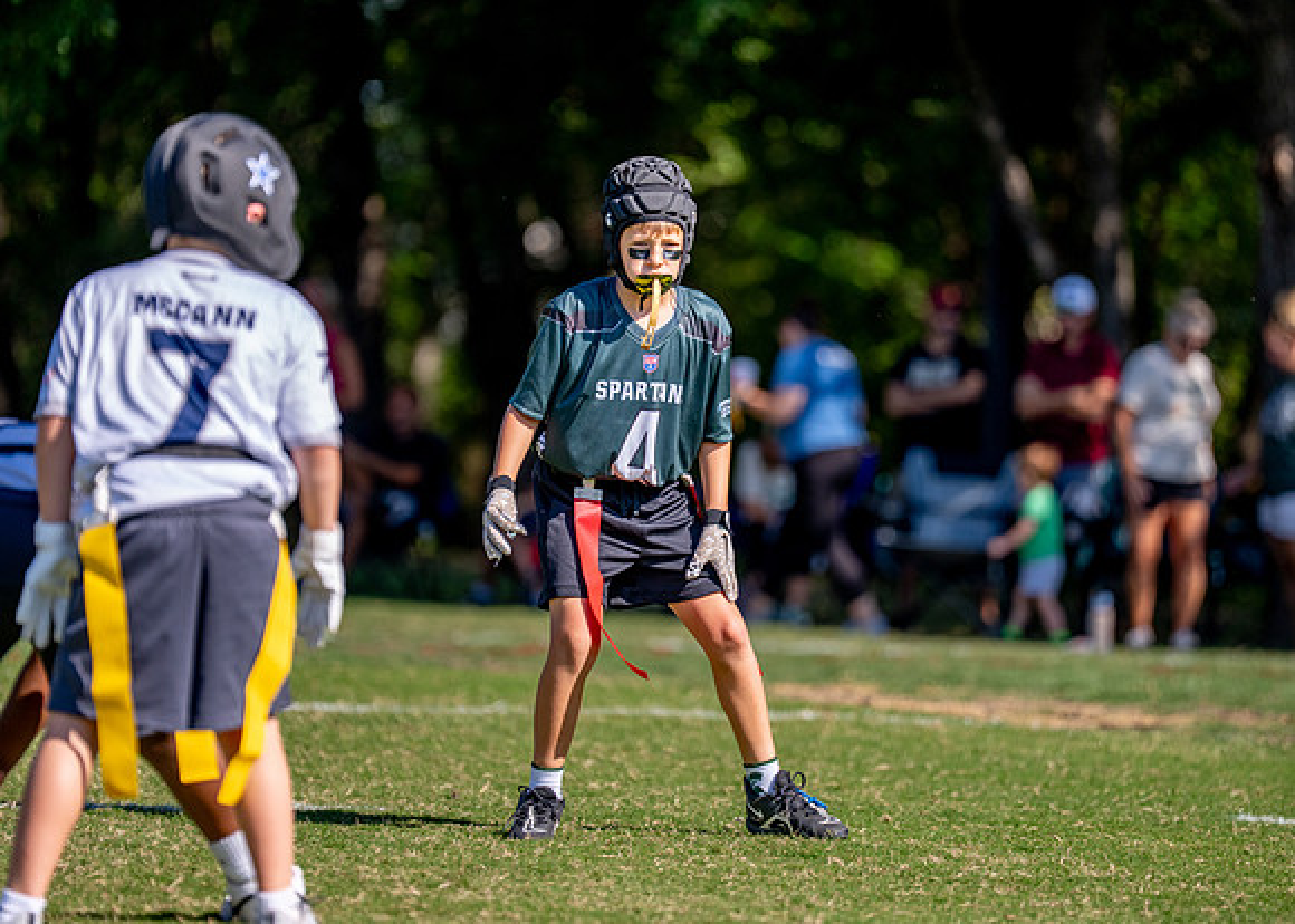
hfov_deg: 10.1
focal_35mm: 200
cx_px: 665
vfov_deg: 7.2
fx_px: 7347
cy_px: 423
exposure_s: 1/4000
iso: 250
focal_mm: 171
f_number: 2.8
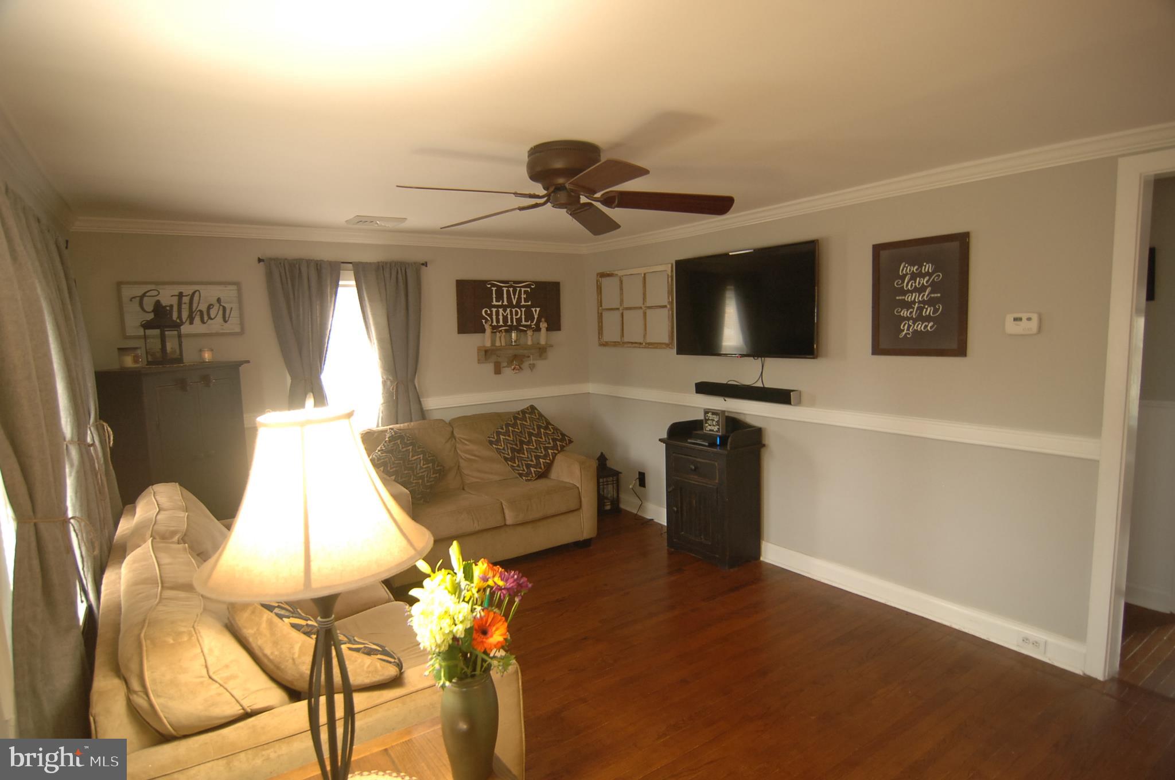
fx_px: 587
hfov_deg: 90.1
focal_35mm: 18
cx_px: 588
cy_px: 390
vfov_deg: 67.2
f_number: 4
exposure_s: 1/6
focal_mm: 12
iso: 400
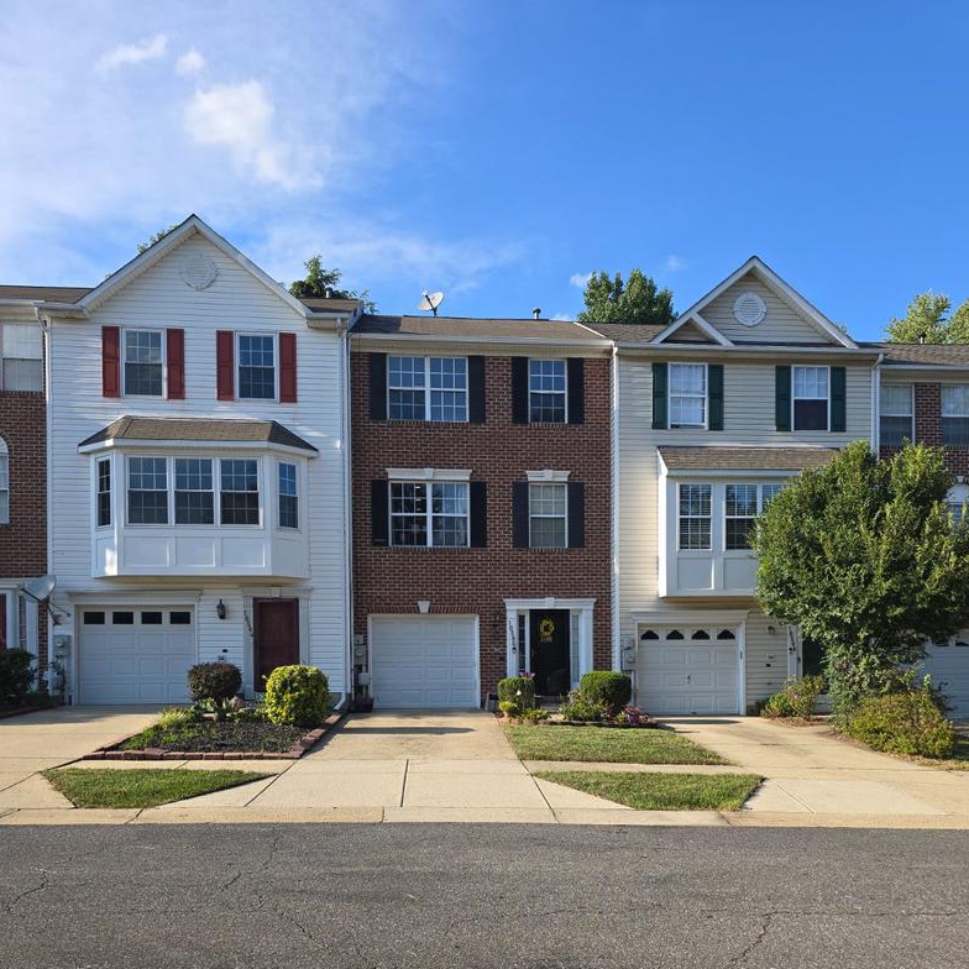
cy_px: 649
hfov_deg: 57.3
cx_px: 497
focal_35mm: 28
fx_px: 887
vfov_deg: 56.0
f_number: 1.7
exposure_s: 1/476
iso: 12
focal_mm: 6.3
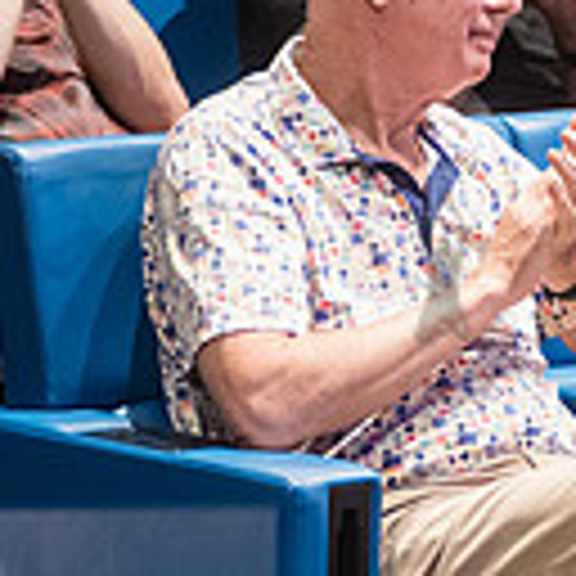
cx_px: 441
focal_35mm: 330
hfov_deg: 5.3
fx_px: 6212
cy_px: 263
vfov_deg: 5.3
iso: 5000
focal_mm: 86
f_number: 2.8
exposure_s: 1/160
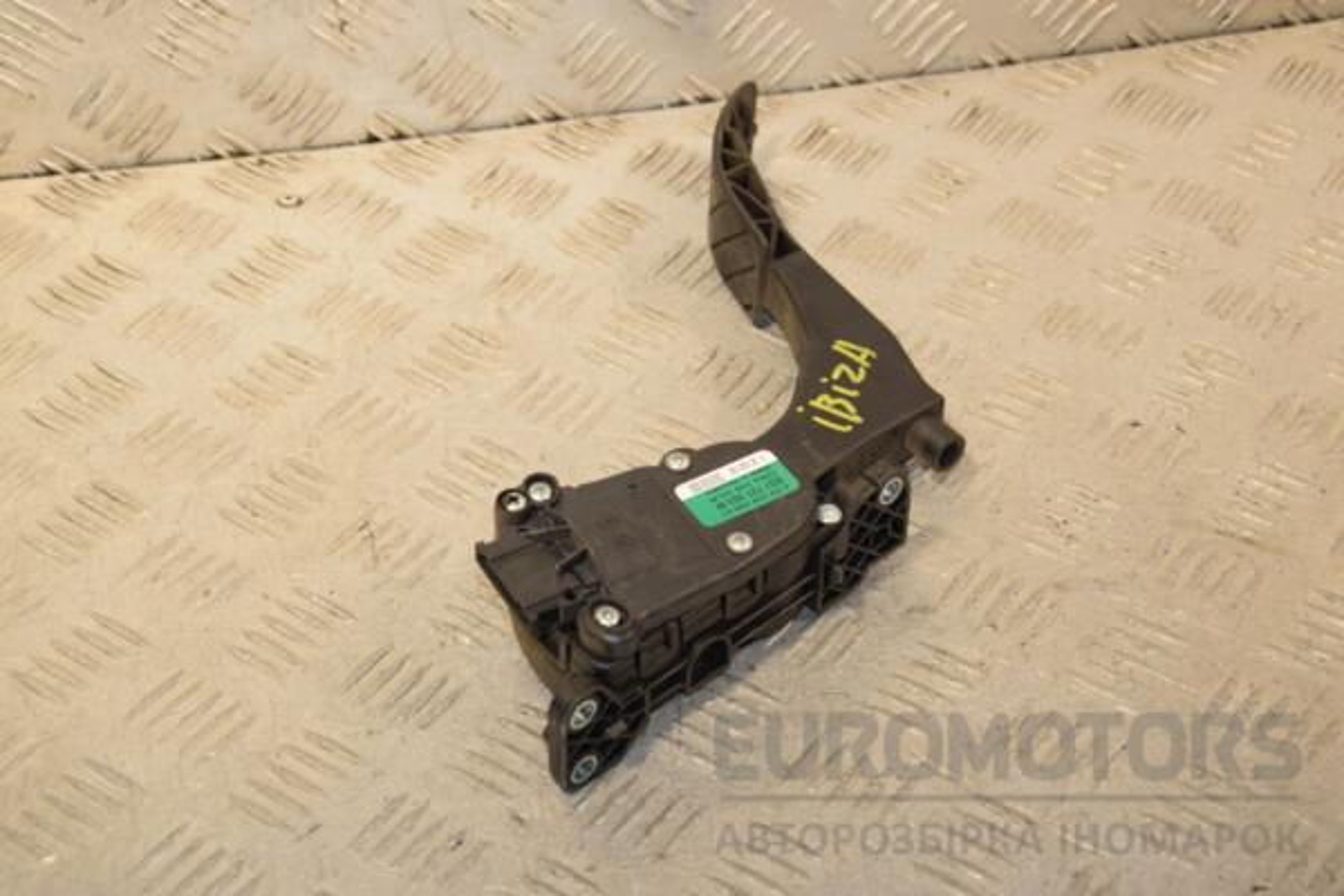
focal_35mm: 68
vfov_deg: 20.2
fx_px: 2520
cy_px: 448
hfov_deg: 29.9
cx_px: 672
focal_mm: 45
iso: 800
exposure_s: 1/200
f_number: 6.3
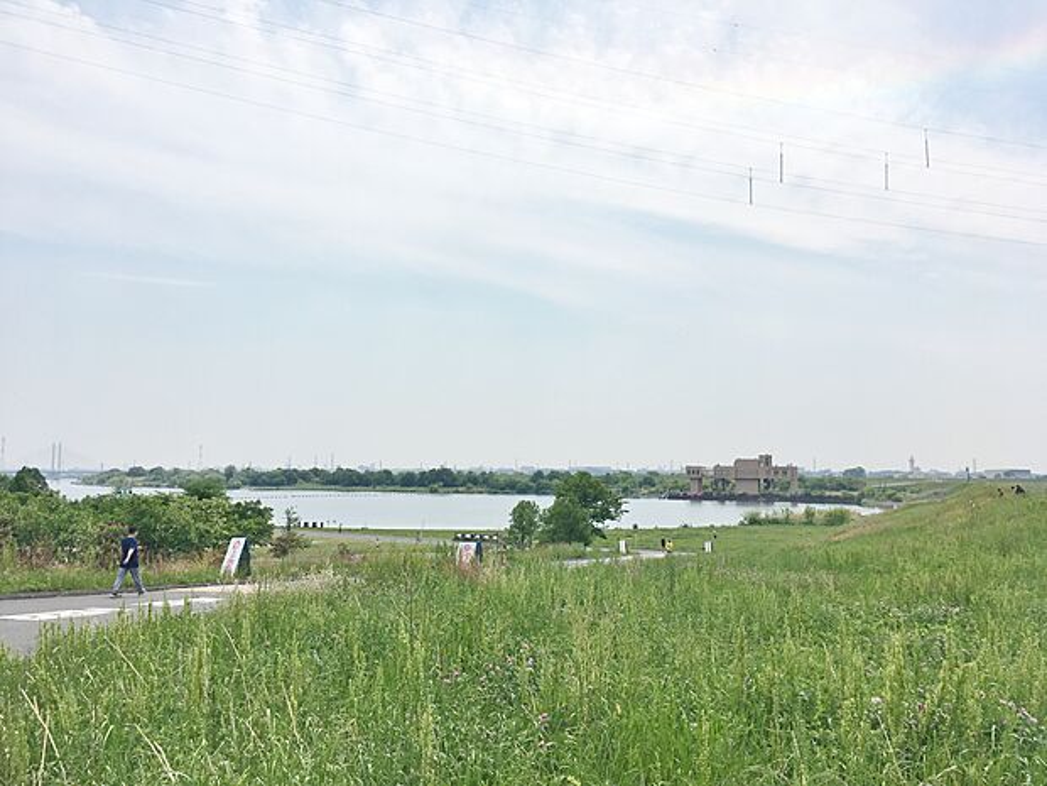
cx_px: 524
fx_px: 877
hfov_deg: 61.7
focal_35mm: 29
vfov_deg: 48.2
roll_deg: +0.0
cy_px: 393
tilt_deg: +3.5
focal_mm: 4.15
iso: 25
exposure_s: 1/3846
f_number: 2.2
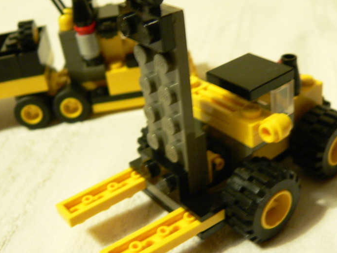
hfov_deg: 40.3
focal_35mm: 47
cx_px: 199
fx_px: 458
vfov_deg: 30.8
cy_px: 144
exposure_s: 1/4
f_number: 2.8
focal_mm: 6
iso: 200
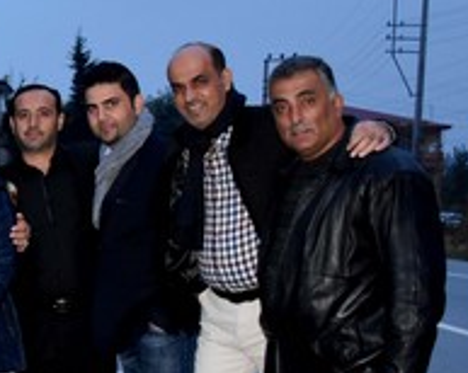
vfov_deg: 15.6
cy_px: 306
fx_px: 1356
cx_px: -269
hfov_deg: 17.3
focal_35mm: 98
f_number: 3.5
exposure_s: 1/60
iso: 1800
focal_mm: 20
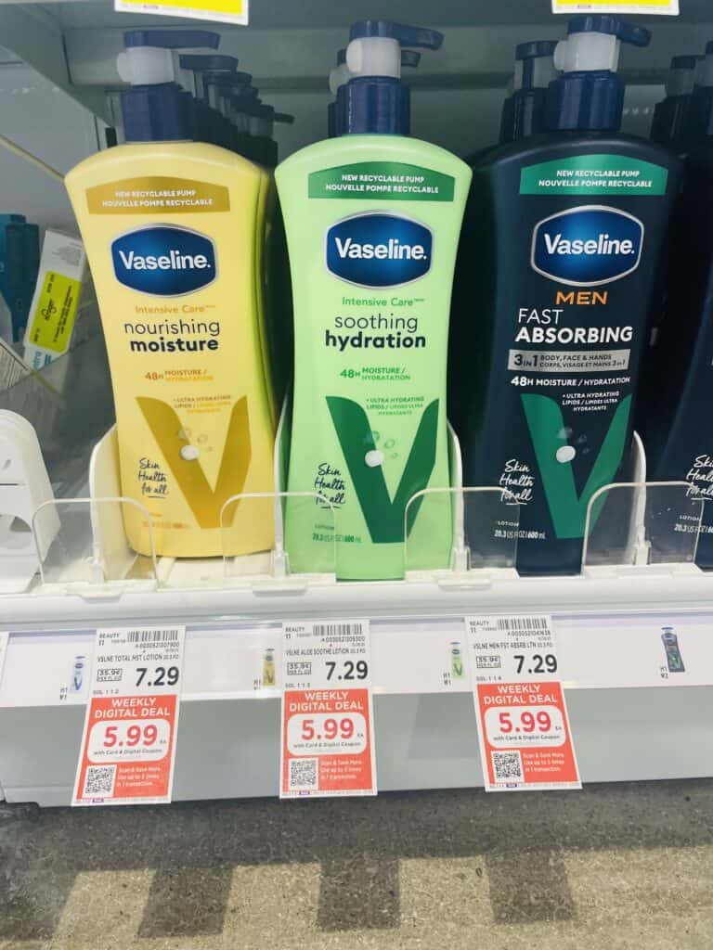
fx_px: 714
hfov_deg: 53.1
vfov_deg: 67.3
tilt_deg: -20.5
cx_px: 356
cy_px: 475
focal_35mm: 26
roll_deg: +1.5
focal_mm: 4.2
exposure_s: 1/120
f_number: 1.6
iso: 100
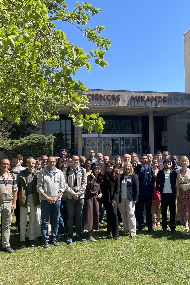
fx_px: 332
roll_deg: +1.6
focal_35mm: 42
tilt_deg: +6.3
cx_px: 134
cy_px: 127
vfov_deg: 46.3
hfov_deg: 31.5
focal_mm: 4.2
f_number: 1.6
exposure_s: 1/1715
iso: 32
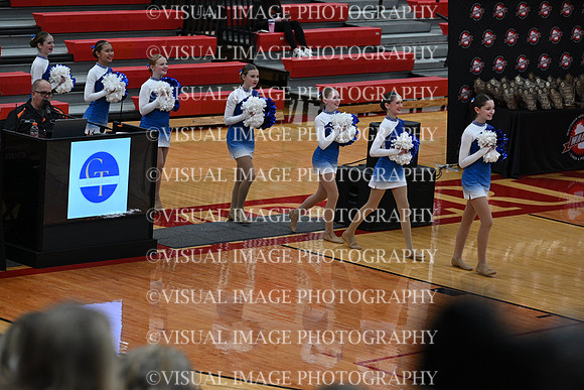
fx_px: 2353
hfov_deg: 14.2
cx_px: 292
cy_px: 195
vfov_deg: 9.5
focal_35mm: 145
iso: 4000
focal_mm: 145
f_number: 4
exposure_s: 1/400
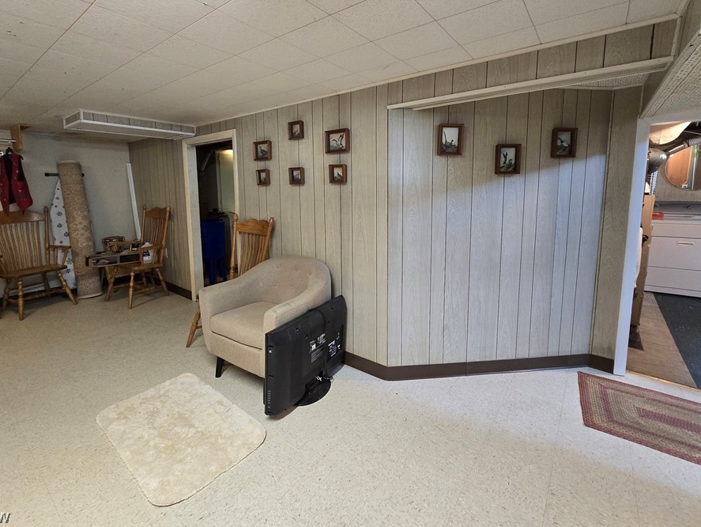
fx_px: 304
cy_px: 225
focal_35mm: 15
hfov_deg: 98.1
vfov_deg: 81.3
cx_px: 332
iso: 500
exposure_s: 1/60
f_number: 2.2
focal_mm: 2.2
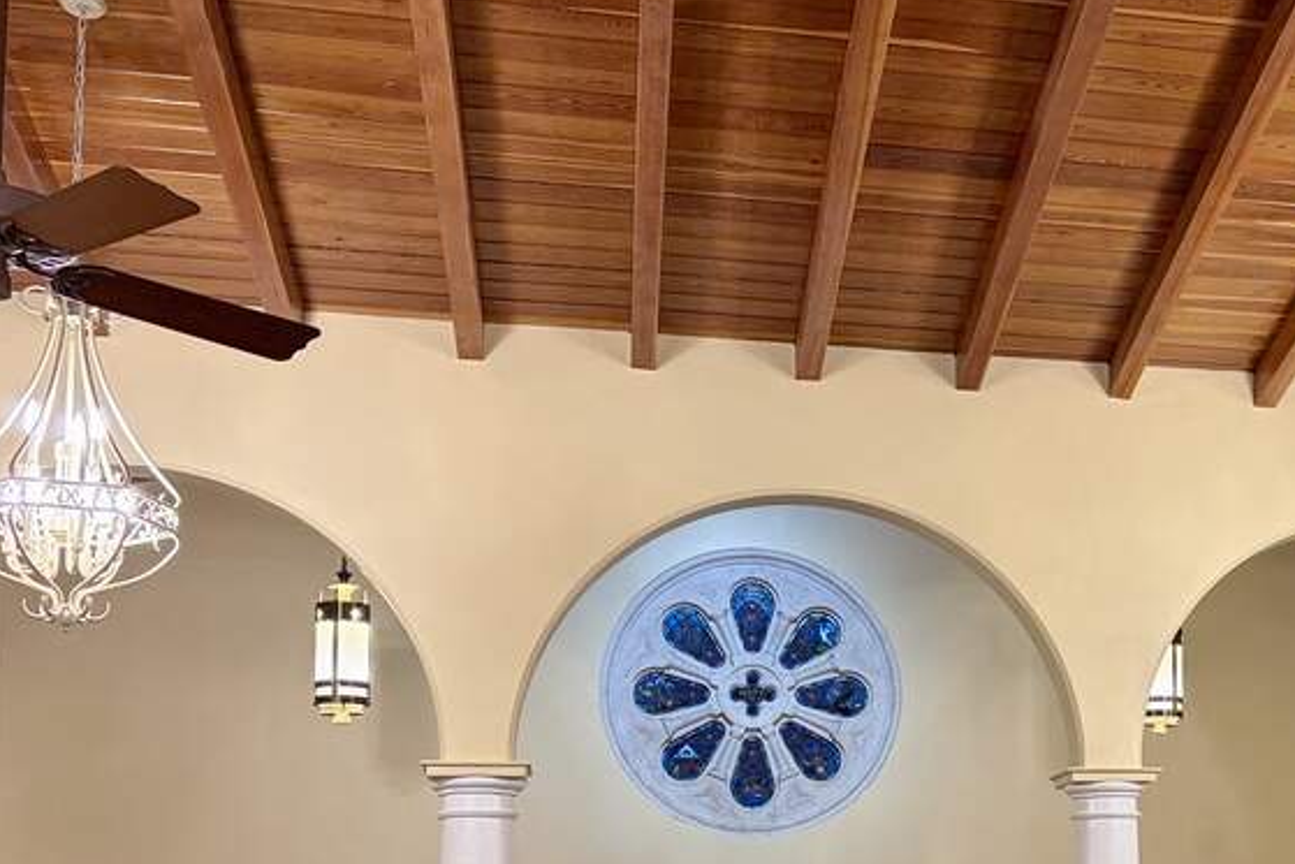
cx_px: 1198
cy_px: 746
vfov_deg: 22.9
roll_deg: +1.7
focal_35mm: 58
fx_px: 2087
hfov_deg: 32.5
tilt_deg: +6.7
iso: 160
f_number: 1.6
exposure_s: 1/60
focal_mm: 5.96
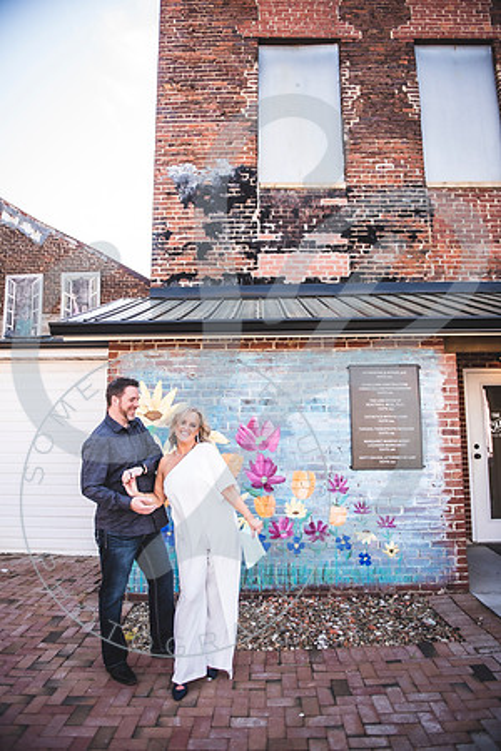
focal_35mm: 24
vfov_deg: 73.7
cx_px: 250
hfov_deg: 53.1
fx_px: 501
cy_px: 376
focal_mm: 24
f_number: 2.8
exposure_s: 1/400
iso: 100
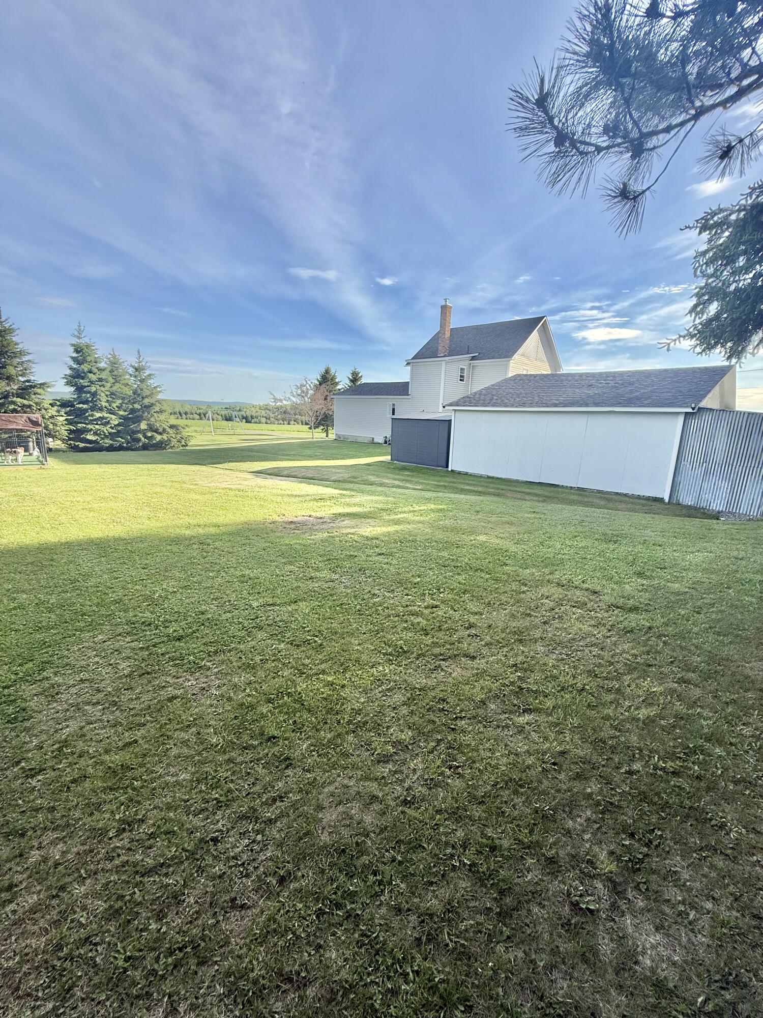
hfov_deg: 85.7
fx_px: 411
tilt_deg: -13.1
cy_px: 509
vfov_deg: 102.1
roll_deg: -2.5
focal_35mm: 14
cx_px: 382
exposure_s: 1/942
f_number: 2.2
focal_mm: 2.22
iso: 50
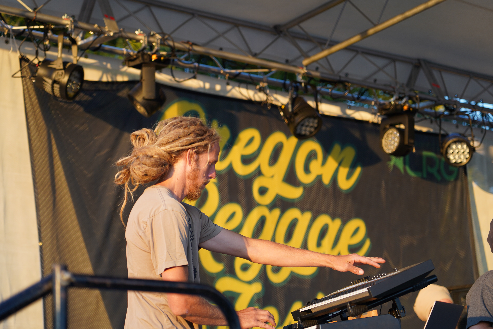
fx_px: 1438
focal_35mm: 105
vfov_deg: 13.0
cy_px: 164
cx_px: 246
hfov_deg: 19.5
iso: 200
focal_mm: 105
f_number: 4
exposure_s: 1/160
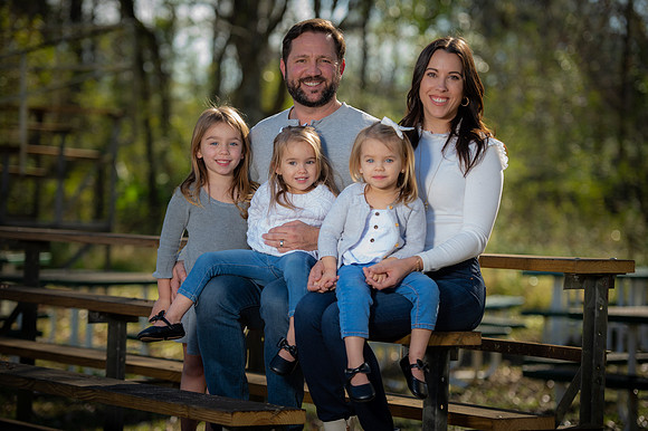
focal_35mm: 116
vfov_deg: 11.8
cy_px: 216
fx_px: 2087
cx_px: 324
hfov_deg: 17.7
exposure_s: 1/250
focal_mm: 116
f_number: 2.8
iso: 50
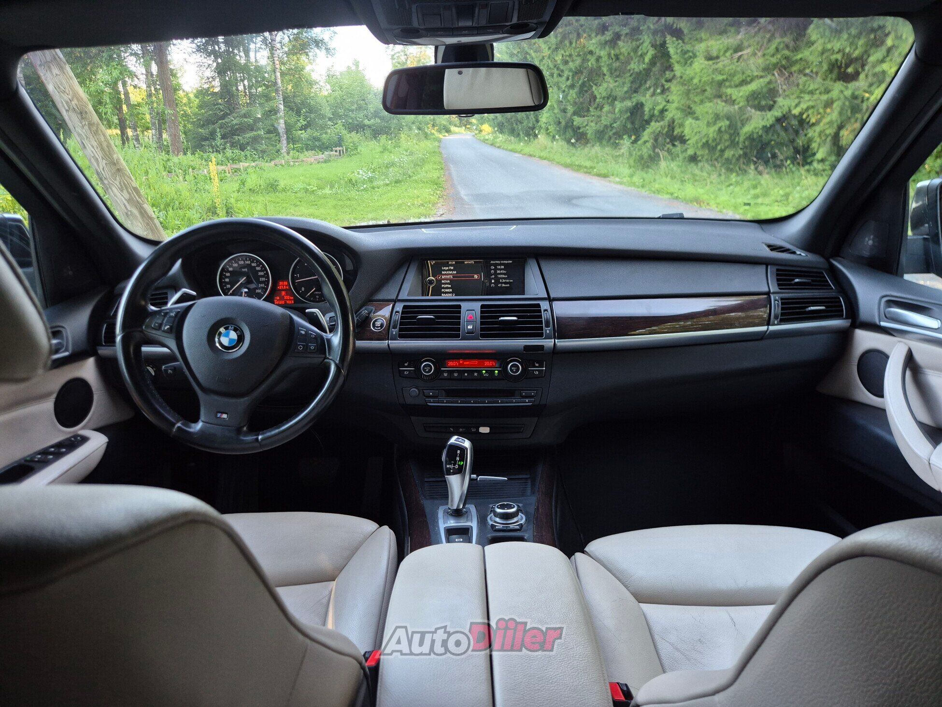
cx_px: 471
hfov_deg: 73.9
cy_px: 354
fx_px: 626
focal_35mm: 23
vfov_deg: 58.9
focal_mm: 5.4
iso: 320
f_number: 1.8
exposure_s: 1/100
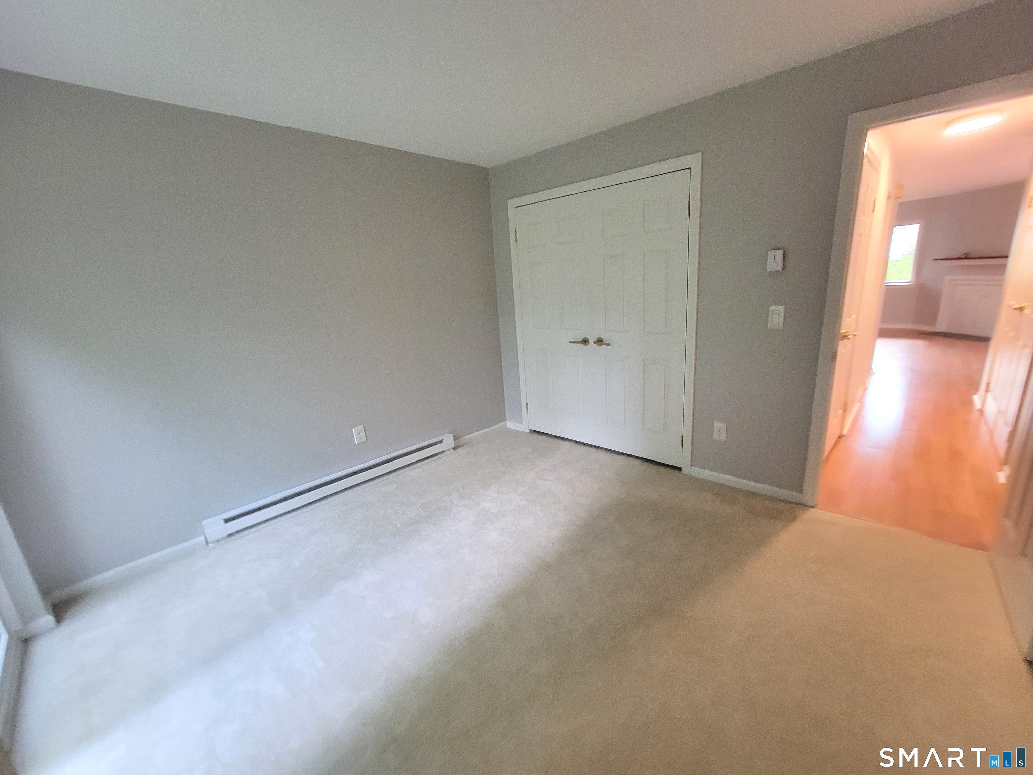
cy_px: 388
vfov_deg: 89.9
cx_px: 516
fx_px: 388
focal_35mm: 13
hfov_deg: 106.2
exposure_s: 1/40
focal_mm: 2.2
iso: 400
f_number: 2.2
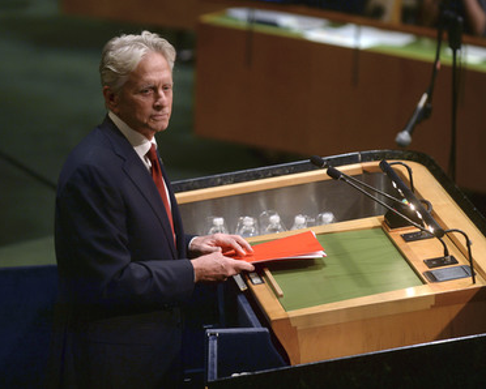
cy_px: 194
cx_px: 278
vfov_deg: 6.8
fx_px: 3267
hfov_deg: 8.5
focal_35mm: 227
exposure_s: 1/250
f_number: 4
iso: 1600
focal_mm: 200
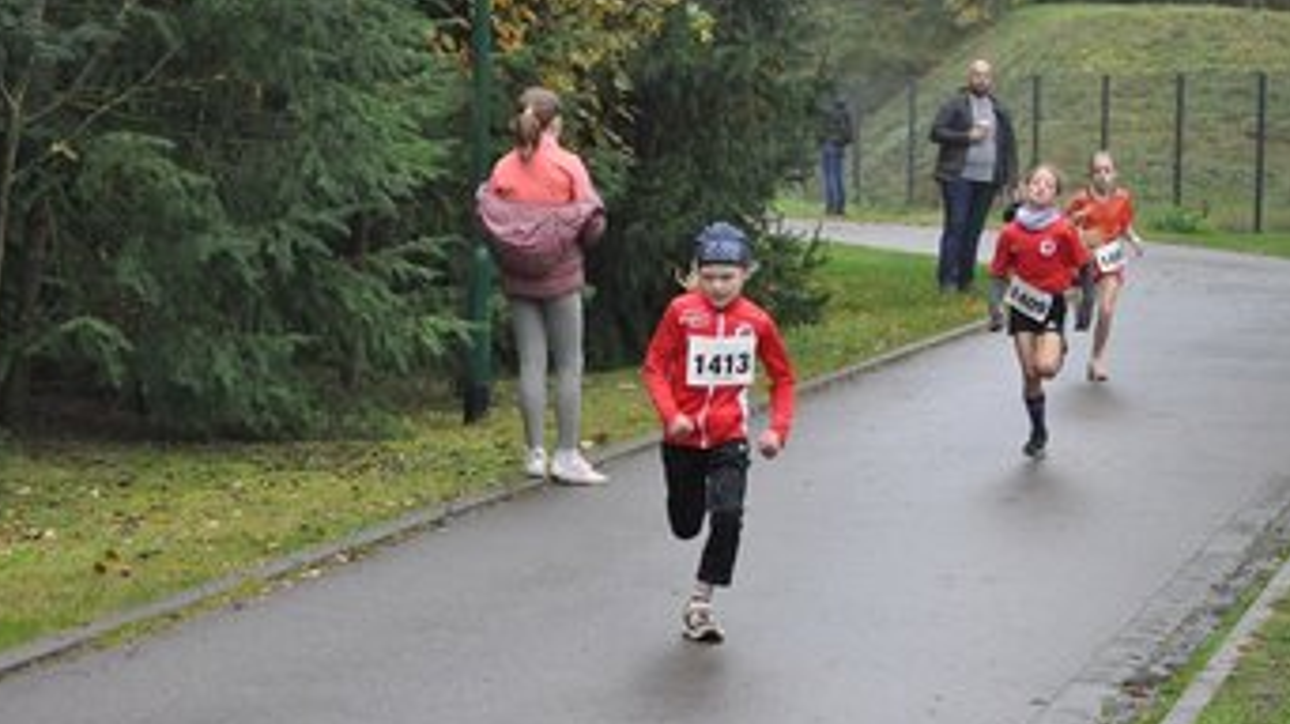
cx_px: 573
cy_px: 460
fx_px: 5026
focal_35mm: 147
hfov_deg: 14.6
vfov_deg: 8.2
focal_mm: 80
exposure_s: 1/400
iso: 1600
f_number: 4.5
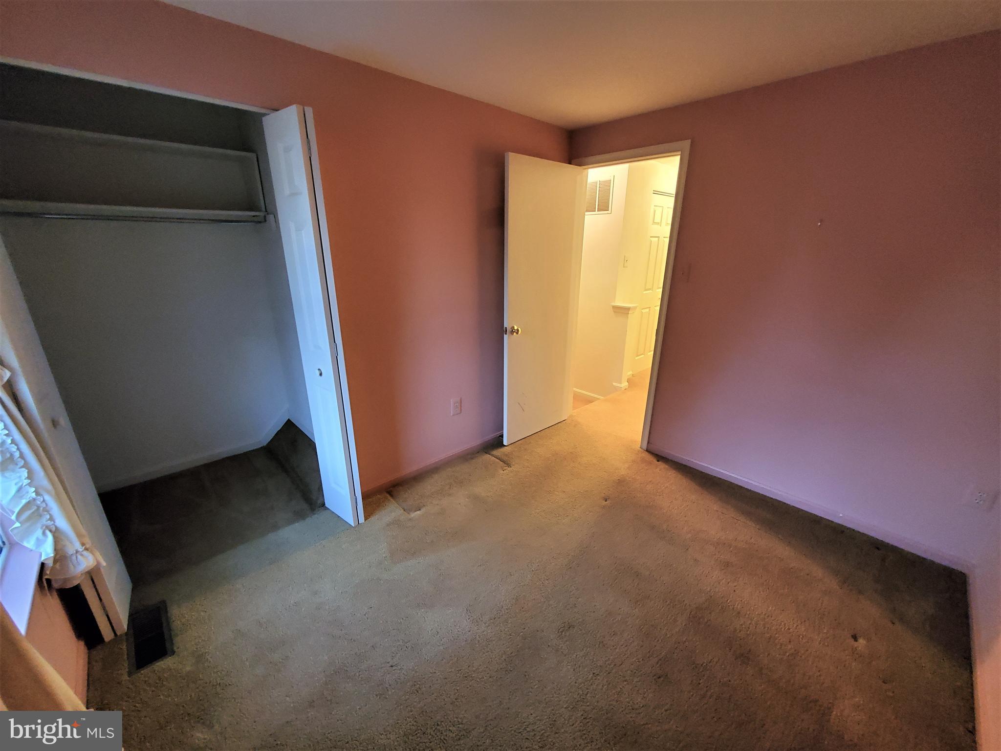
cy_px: 376
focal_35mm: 13
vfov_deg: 89.9
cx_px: 500
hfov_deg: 106.2
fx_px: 376
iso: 1000
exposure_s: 1/29
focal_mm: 1.8
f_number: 2.2
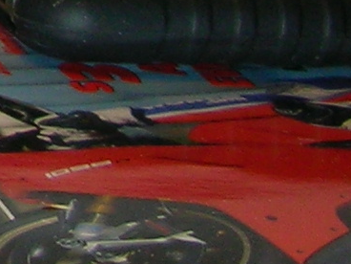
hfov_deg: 6.6
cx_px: -797
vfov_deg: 5.3
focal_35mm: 268
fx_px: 2717
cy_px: -449
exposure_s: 1/60.1
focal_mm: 5.8
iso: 50
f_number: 3
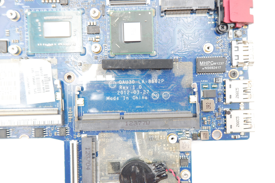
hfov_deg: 67.4
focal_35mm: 27
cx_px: 138
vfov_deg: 47.9
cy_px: 92
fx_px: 206
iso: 800
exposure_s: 1/140
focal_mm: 18.1
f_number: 4
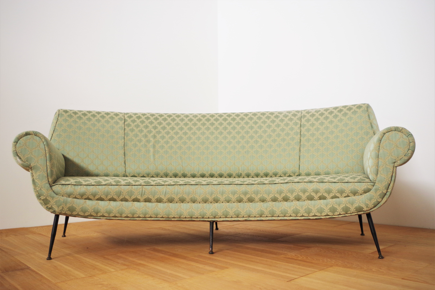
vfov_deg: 42.3
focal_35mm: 31
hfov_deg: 60.3
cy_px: 145
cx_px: 218
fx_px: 375
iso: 400
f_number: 4
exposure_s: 1/60
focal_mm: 21.25
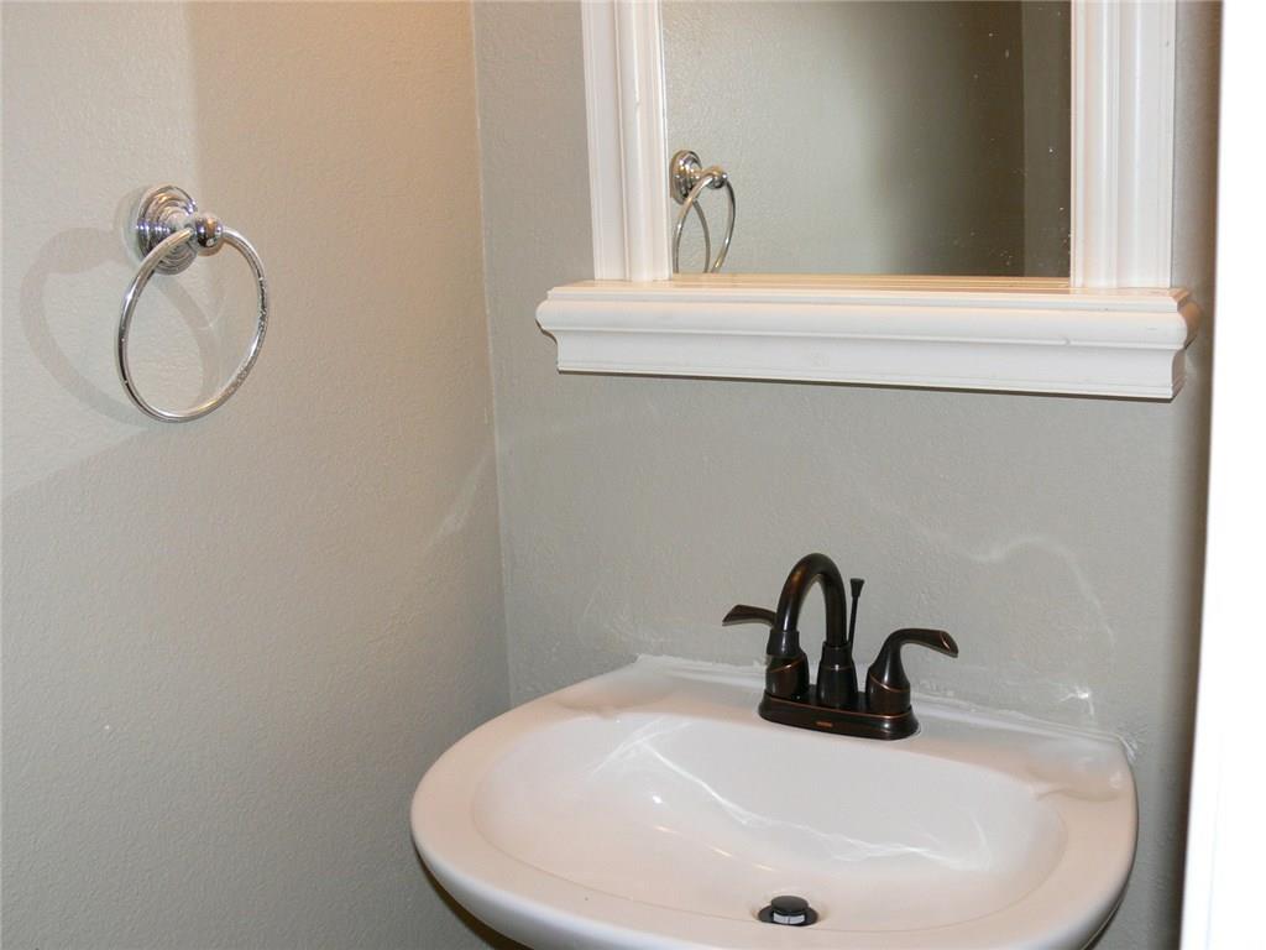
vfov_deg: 36.8
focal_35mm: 39
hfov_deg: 47.9
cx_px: 633
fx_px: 1426
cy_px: 475
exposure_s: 1/30
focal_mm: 8.1
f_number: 2.8
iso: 100
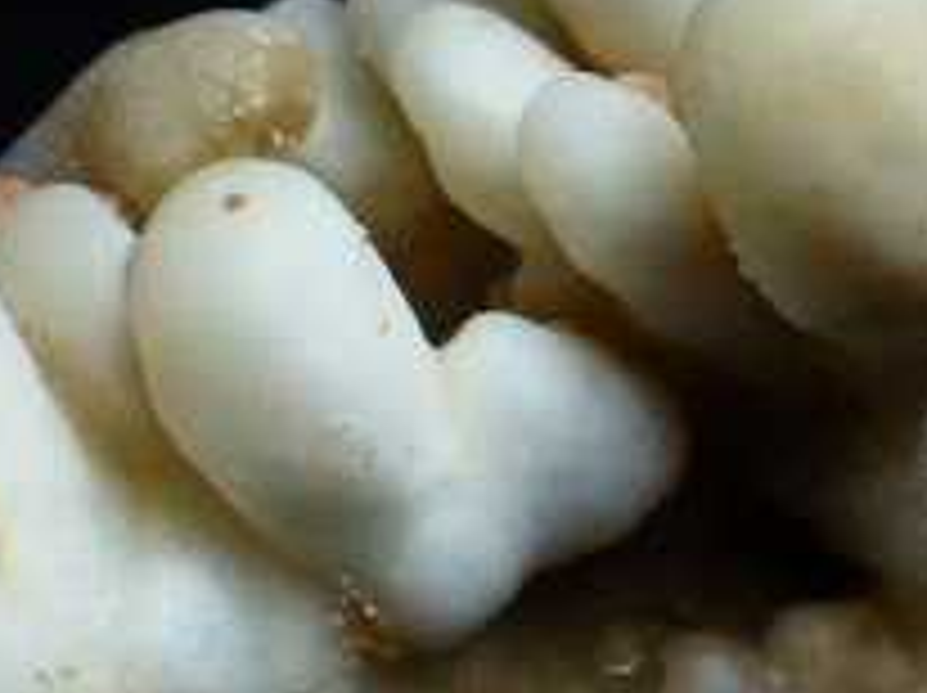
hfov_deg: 16.8
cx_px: -198
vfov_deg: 13.1
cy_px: 554
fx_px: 2996
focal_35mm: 112
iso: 100
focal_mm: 6.4
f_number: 3.7
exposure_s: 1/80
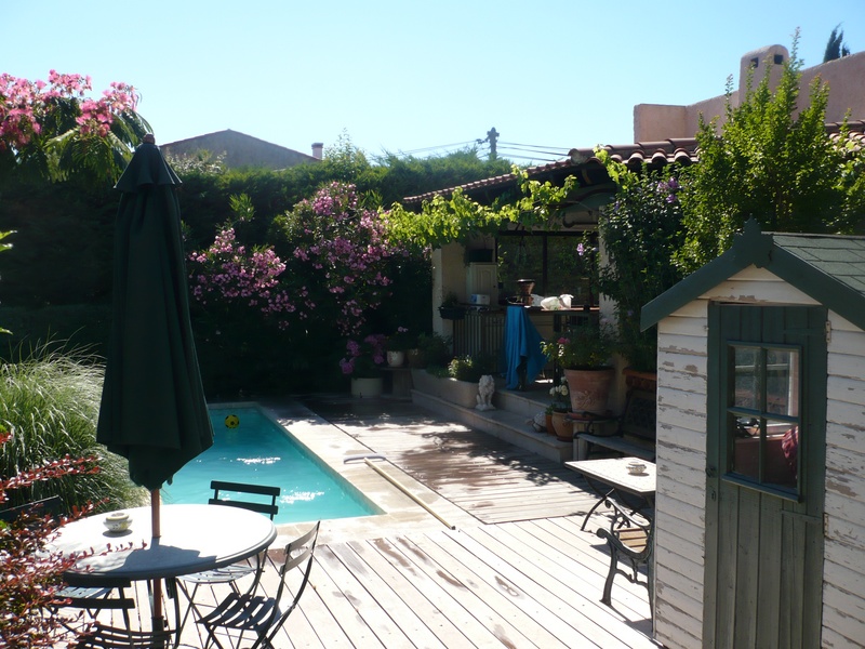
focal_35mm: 35
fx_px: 875
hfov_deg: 52.6
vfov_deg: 40.7
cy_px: 324
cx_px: 432
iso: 100
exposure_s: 1/125
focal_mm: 5.8
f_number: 8
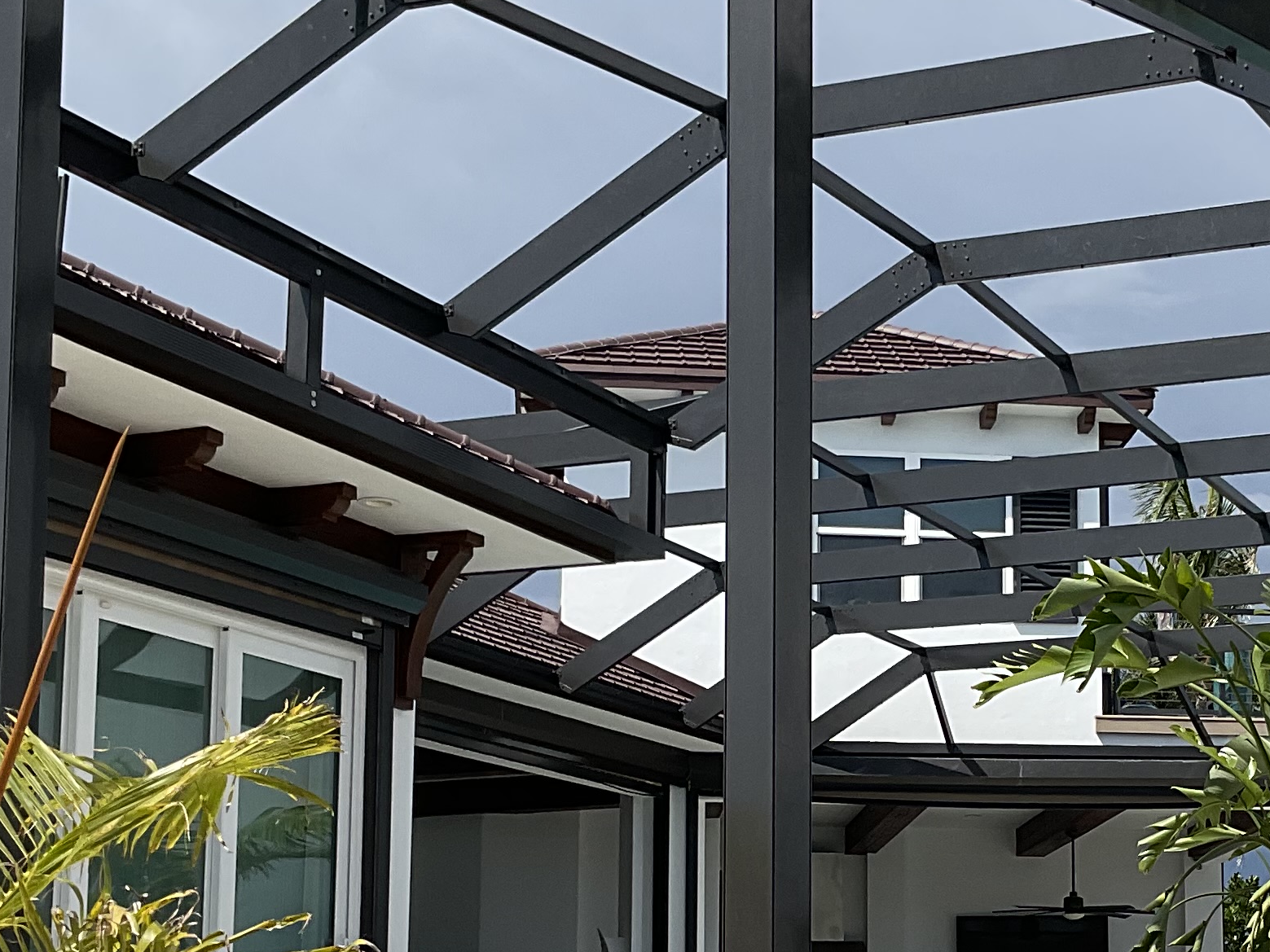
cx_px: 992
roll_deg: +0.9
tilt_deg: +7.2
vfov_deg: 19.5
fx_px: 2751
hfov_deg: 25.6
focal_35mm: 75
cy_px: 730
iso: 16
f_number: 1.8
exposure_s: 1/2427
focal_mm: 3
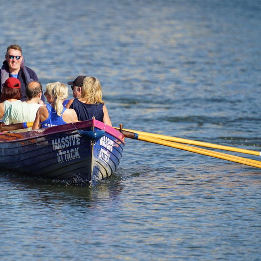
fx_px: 8087
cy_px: 137
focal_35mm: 948
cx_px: 54
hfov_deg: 1.8
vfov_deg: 1.8
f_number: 4
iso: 200
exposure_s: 1/1600
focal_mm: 600
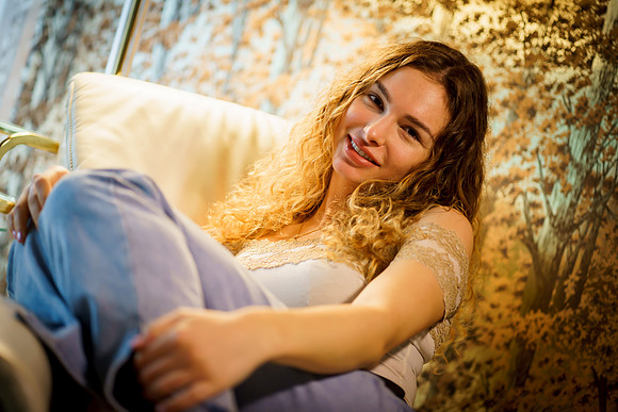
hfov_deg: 22.7
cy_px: 195
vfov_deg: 15.3
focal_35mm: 90
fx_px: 1540
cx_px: 317
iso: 320
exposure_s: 1/200
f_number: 1.8
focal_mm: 85
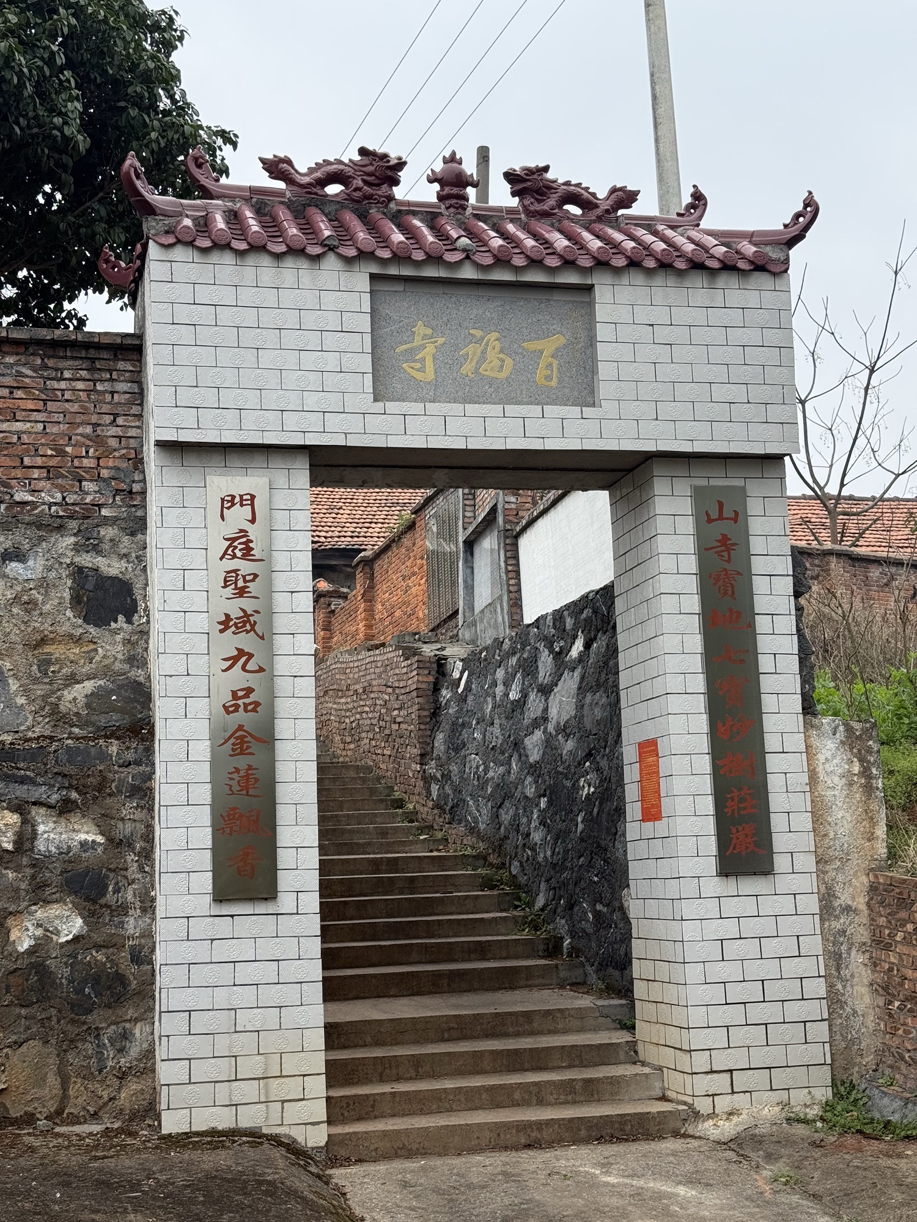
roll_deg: +1.8
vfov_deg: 39.7
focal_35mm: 48
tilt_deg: +9.7
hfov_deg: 30.3
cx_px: 458
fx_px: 1695
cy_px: 611
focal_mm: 6.76
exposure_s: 1/315
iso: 80
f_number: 1.78
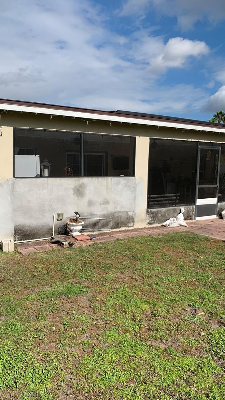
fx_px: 308
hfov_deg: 40.1
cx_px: 99
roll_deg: -0.2
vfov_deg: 66.1
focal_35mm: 29
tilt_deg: -8.9
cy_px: 200
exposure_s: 1/3650
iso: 25
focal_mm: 4.25
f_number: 1.8
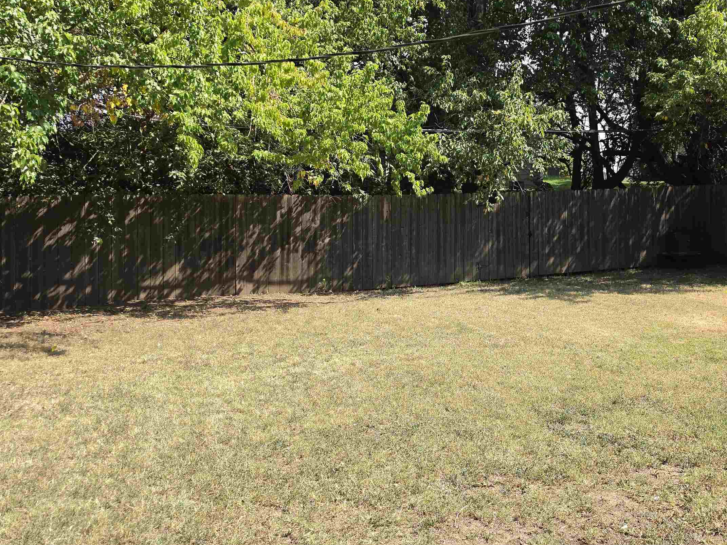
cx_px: 494
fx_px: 693
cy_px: 191
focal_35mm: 33
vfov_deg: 42.5
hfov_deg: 54.1
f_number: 1.4
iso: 10
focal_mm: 6.5
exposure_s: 1/405
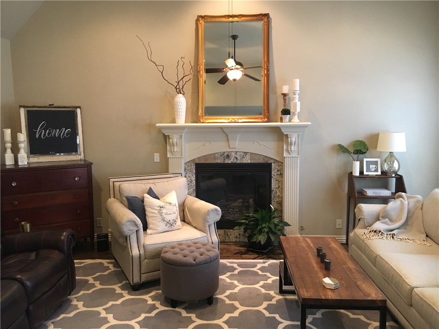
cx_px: 220
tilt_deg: -7.4
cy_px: 164
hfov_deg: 61.7
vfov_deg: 48.2
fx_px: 368
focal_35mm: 29
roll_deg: +0.2
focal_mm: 4.15
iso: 200
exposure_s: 1/24
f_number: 2.2
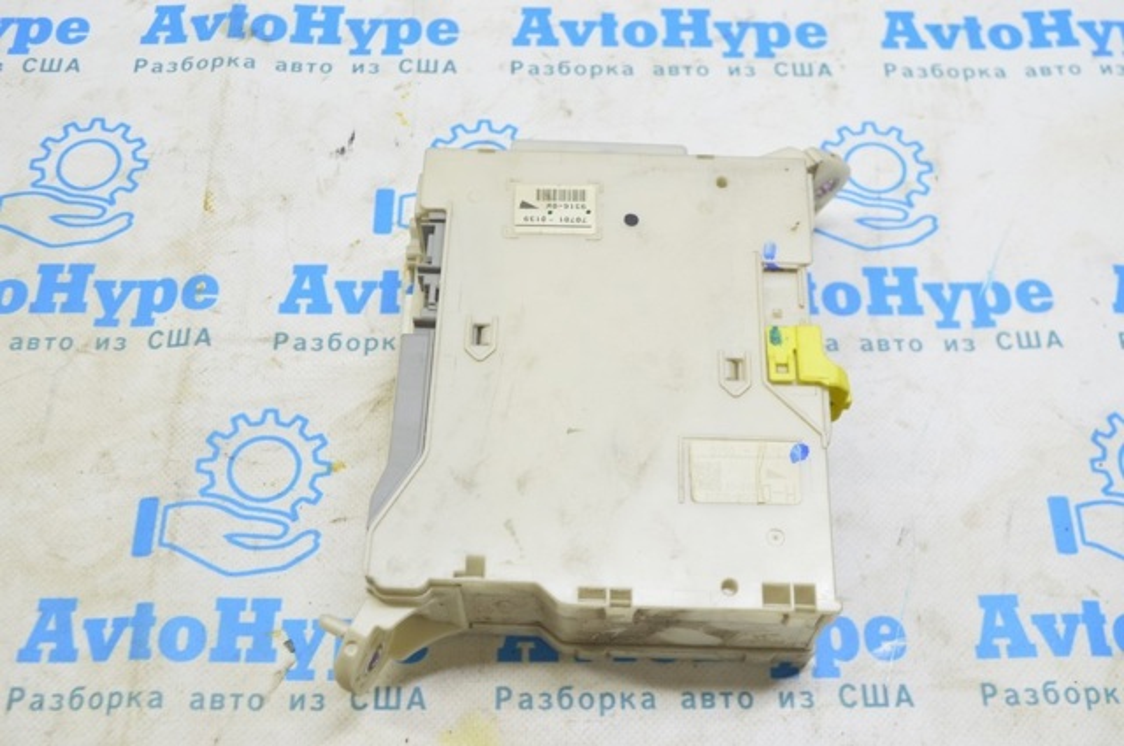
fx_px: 1263
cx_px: 562
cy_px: 373
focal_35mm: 40
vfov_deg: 32.9
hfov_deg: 48.0
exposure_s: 1/15
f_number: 5.6
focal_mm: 27
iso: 400
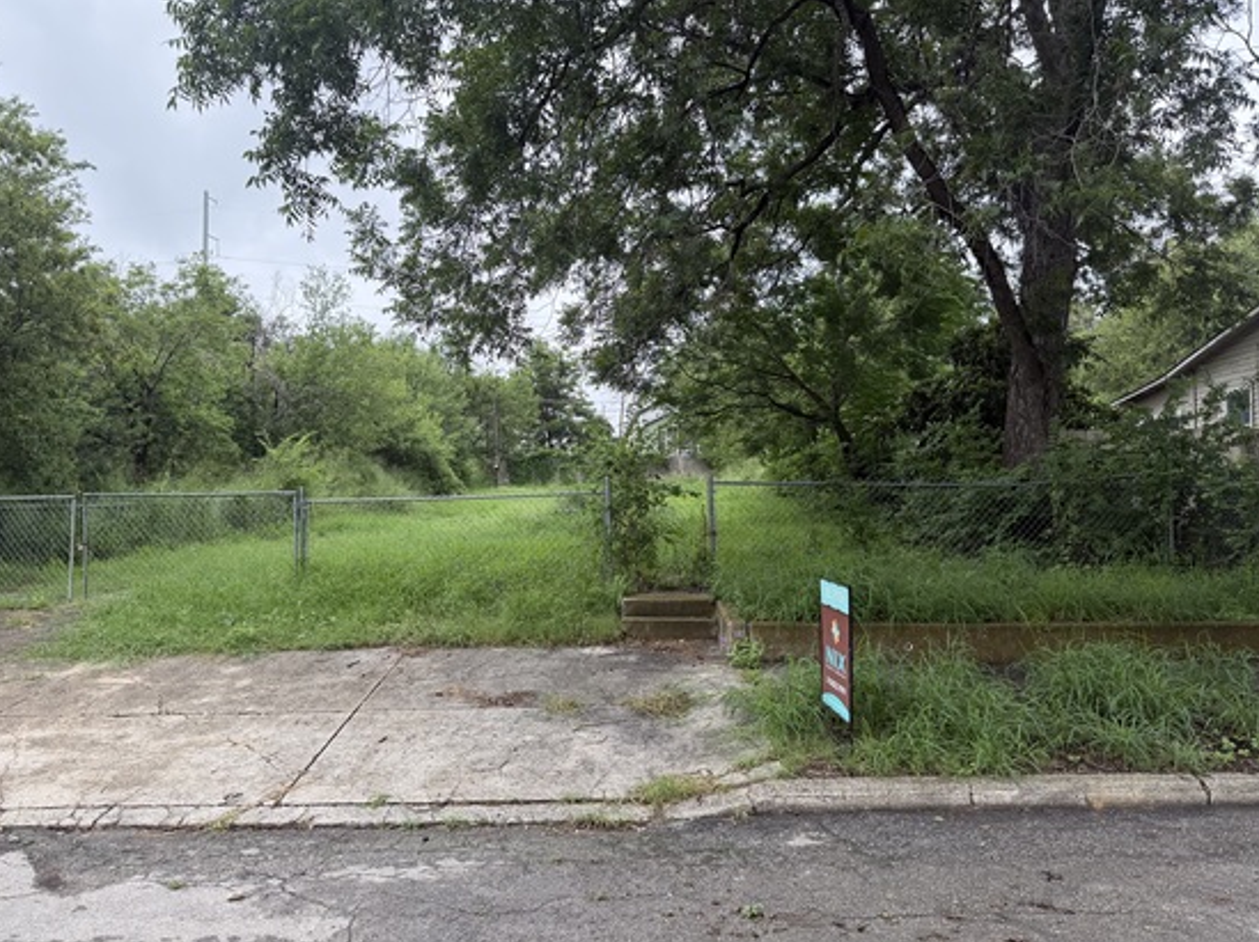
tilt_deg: +0.4
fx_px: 1018
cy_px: 472
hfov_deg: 63.5
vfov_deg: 49.7
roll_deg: +0.4
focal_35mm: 28
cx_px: 610
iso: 100
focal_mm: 6.76
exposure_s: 1/1106
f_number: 1.78
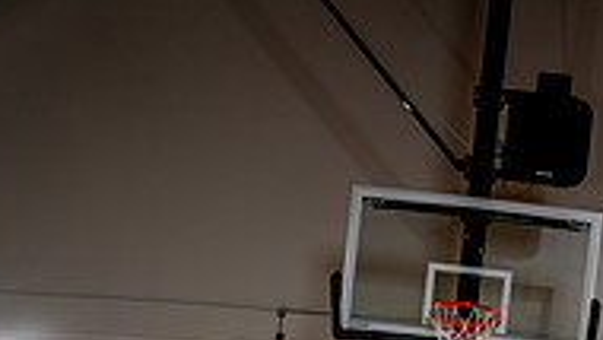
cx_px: 441
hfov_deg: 39.0
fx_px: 832
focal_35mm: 52
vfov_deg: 16.6
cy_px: 705
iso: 100
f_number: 5.6
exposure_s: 1/250
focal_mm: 21
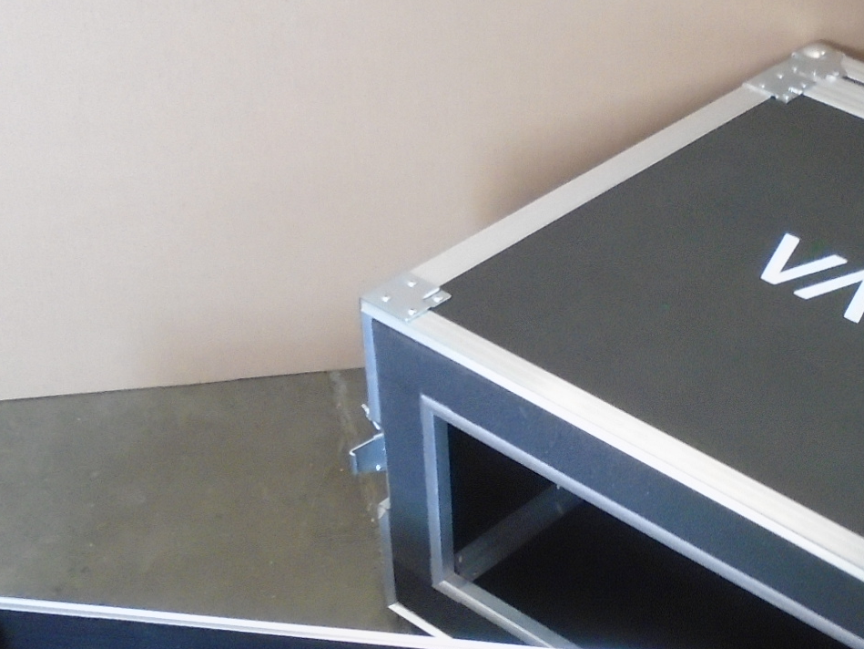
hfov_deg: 26.8
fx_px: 1772
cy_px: 570
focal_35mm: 71
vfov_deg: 20.4
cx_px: 701
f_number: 3.2
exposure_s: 1/30
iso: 400
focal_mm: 4.6
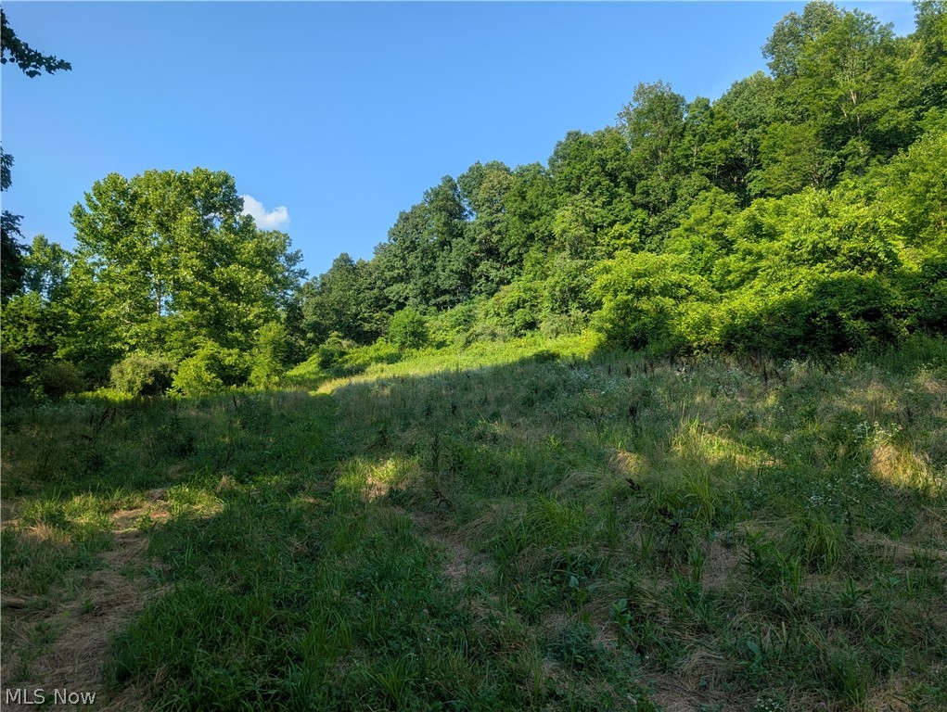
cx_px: 474
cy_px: 356
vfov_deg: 56.9
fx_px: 657
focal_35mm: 24
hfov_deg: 71.5
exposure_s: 1/608
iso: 22
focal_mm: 6.9
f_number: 1.68
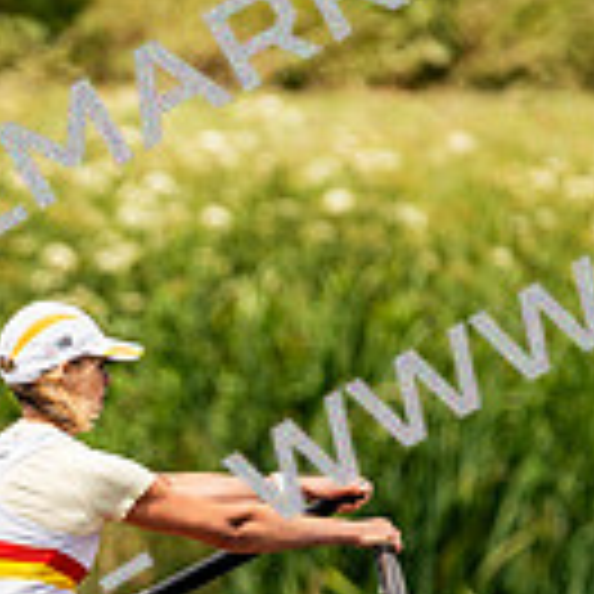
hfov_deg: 0.8
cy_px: 596
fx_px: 43448
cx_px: -104
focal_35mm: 2238
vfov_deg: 0.8
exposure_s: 1/2000
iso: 320
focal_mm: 600
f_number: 6.3
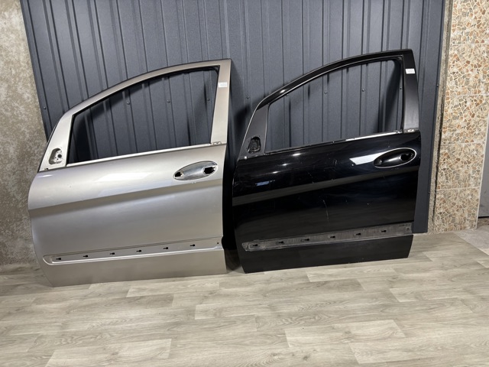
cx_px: 244
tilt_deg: -14.8
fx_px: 367
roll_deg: +3.8
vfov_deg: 53.1
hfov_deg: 67.3
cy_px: 184
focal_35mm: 26
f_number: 1.6
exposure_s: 1/50
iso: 160
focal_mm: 5.96
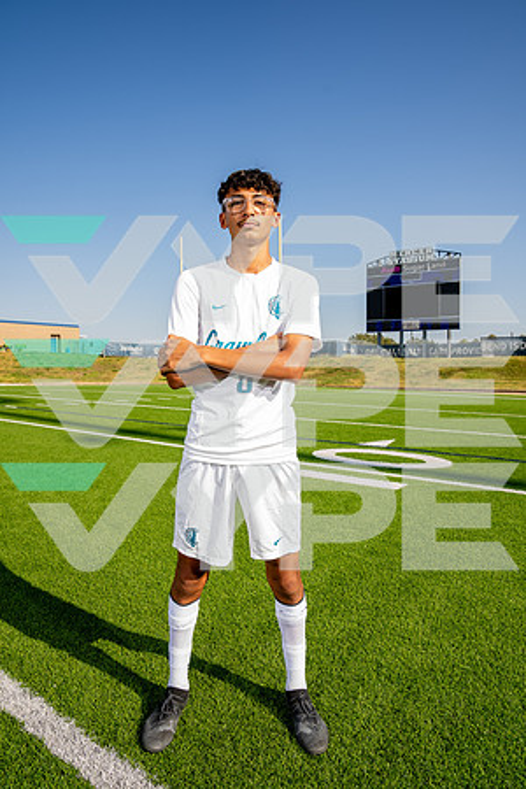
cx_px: 263
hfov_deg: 53.1
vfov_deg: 73.7
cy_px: 394
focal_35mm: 24
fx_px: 526
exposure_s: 1/125
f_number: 7.1
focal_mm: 24
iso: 50
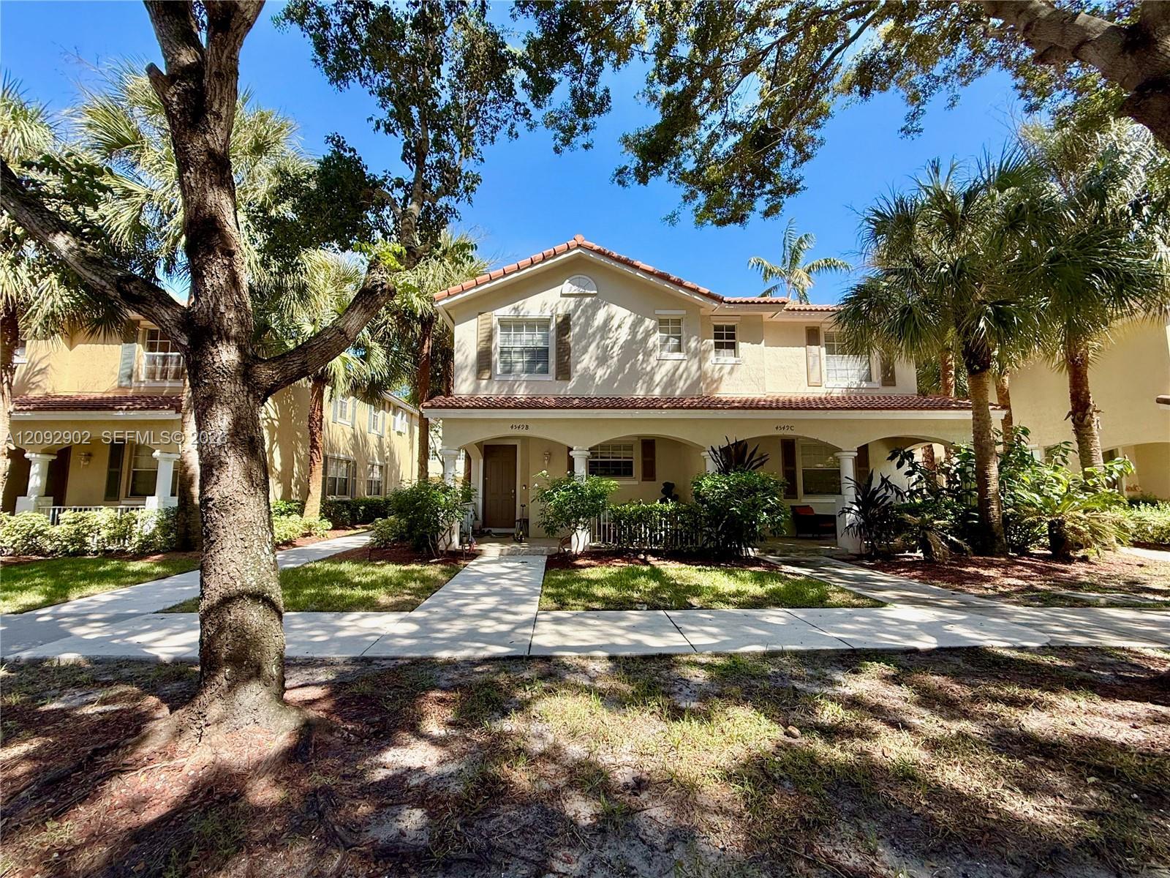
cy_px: 439
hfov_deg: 102.1
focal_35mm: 14
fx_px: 473
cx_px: 585
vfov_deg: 85.7
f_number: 2.2
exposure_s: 1/590
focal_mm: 2.22
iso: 64
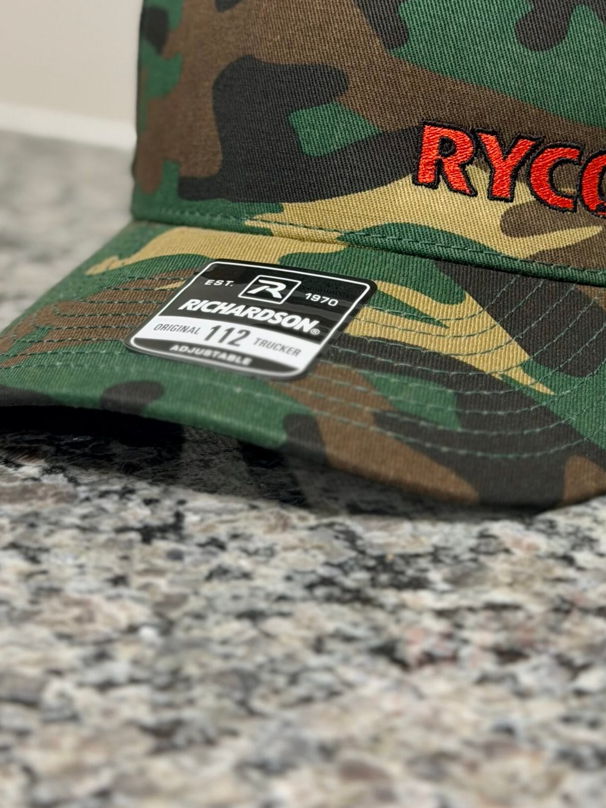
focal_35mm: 76
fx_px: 1774
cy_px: 209
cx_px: 443
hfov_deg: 19.3
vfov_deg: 25.4
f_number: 1.78
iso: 125
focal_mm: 6.76
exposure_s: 1/60
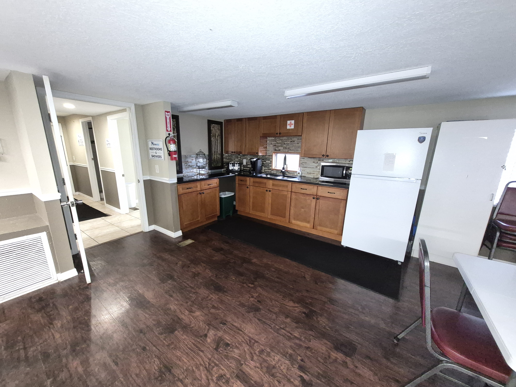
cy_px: 194
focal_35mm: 13
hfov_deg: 106.2
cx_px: 258
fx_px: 194
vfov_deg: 89.9
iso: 640
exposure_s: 1/25
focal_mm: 1.74
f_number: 2.2
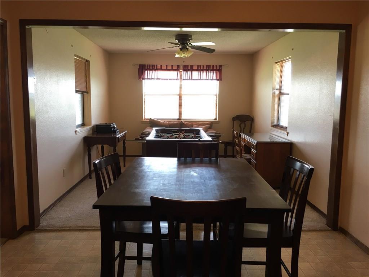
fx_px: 309
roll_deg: -0.8
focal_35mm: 29
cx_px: 184
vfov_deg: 48.2
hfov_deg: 61.7
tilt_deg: -6.5
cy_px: 138
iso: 50
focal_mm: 4.15
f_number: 2.2
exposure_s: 1/30
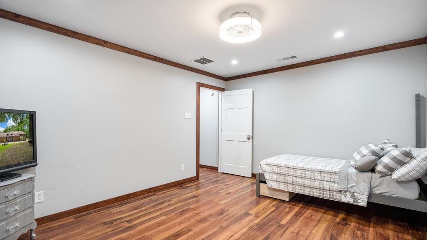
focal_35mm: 17
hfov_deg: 95.9
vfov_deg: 63.9
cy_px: 129
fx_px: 193
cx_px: 212
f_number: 4
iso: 320
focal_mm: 16
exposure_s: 1/6
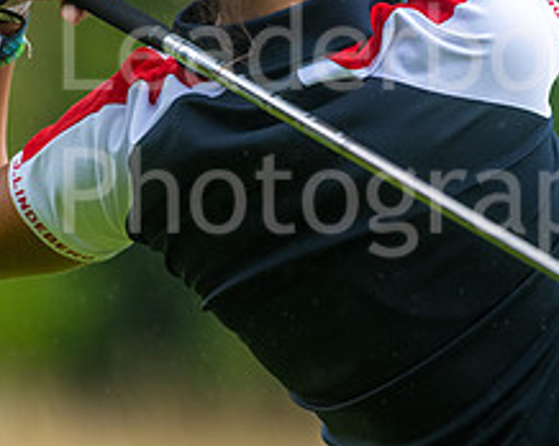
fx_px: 20827
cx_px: 305
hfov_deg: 1.5
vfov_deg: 1.2
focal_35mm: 1260
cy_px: 12
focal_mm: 300
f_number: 4
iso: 320
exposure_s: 1/500
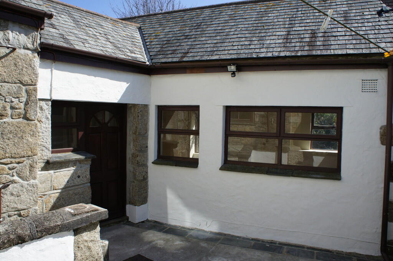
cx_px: 196
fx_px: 295
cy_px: 130
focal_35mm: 27
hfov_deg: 67.4
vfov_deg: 47.9
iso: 200
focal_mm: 18
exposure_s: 1/160
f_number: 11
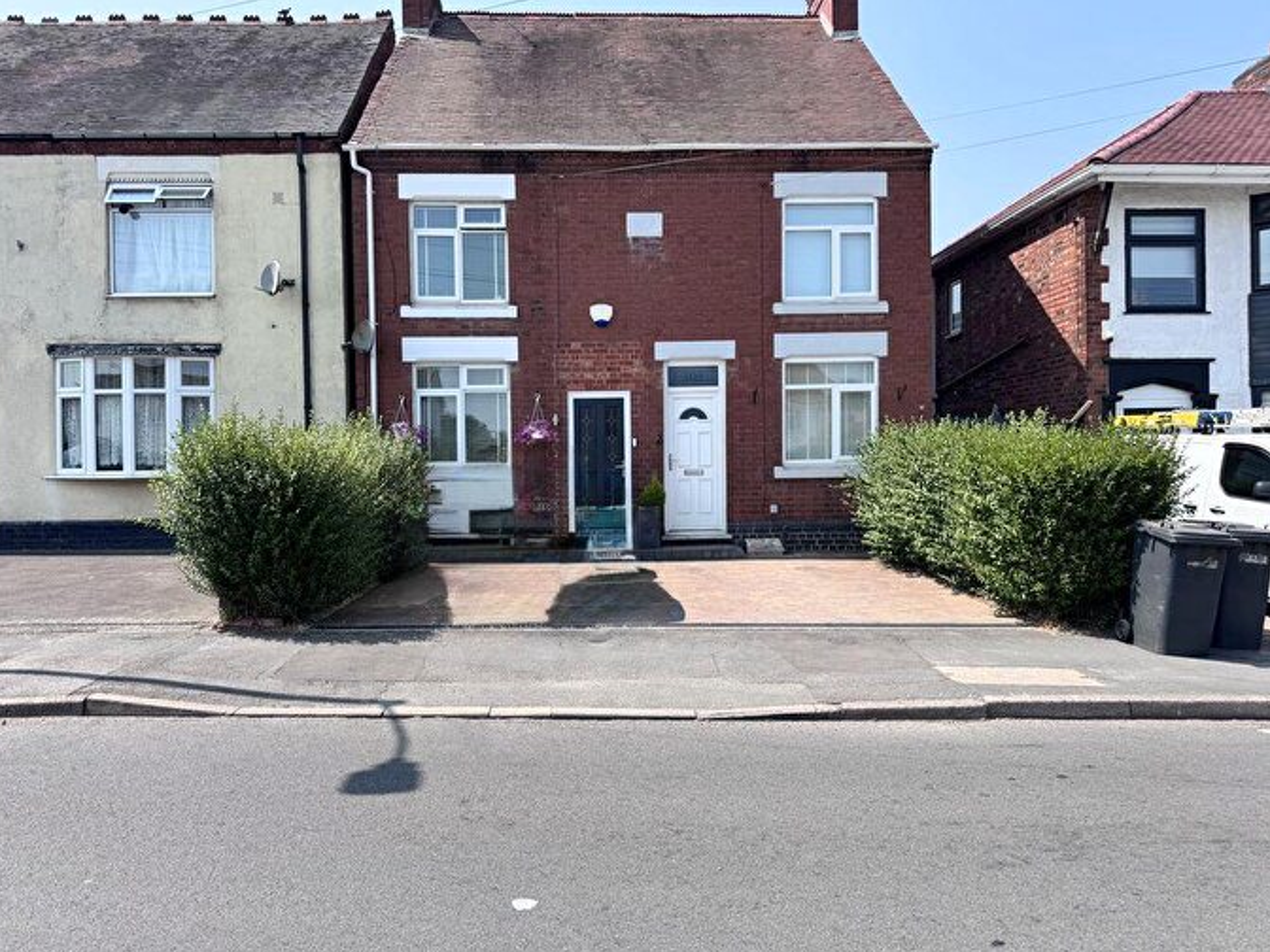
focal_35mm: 25
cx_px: 616
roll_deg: +0.4
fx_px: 917
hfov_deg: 69.4
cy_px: 462
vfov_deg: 54.9
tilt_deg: -0.9
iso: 80
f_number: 1.78
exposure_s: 1/2959
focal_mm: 6.76
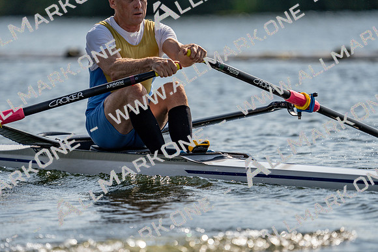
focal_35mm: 441
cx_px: 189
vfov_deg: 3.1
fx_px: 4631
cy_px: 126
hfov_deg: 4.7
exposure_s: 1/1600
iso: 160
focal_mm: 441
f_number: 6.3
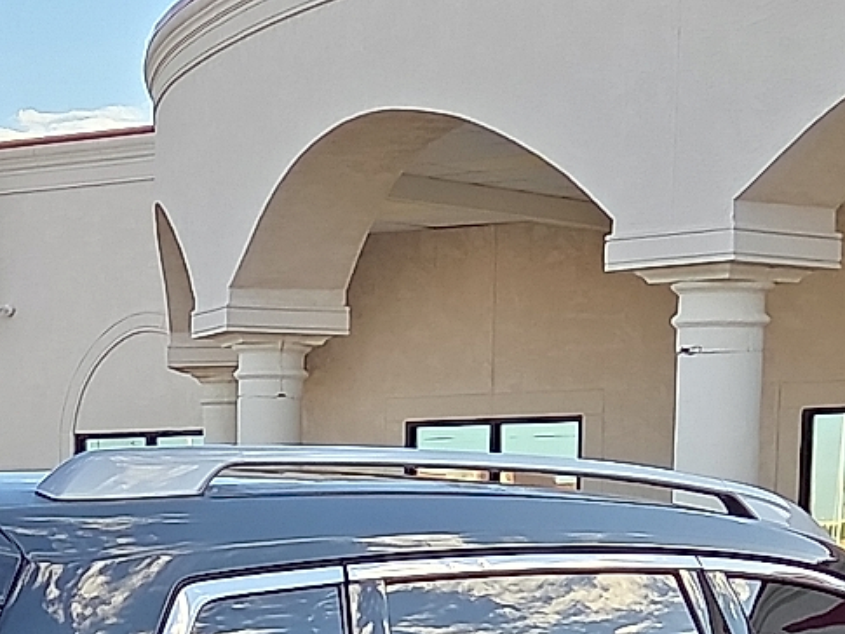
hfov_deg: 16.0
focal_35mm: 122
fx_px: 2979
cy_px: 1035
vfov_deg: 11.5
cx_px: 160
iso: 25
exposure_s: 1/833
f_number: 1.8
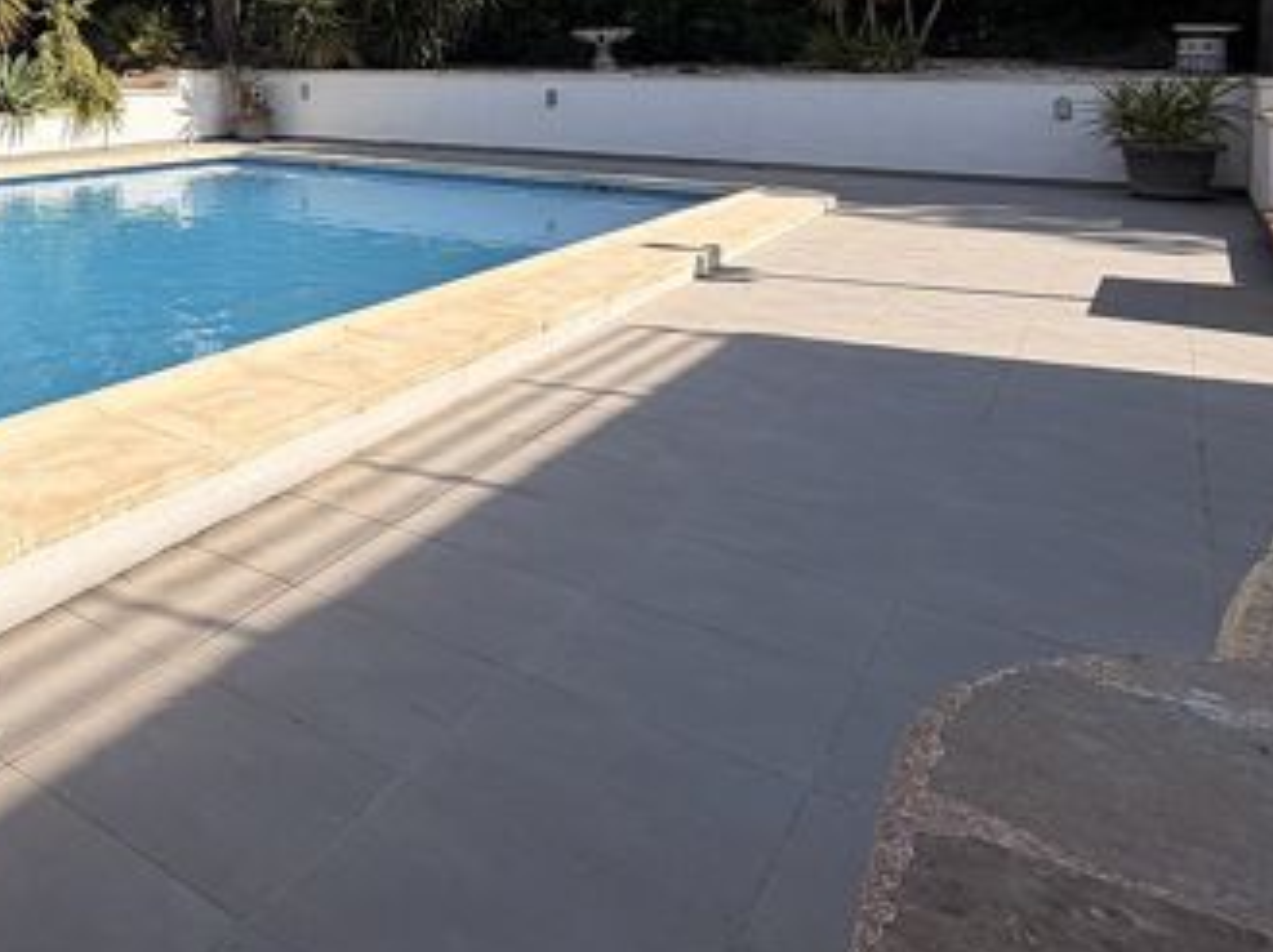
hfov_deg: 47.5
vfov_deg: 42.4
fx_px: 1102
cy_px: 74
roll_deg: +0.2
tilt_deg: +0.2
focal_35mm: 30
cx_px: -52
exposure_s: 1/928
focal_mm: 2.22
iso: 20
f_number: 2.2
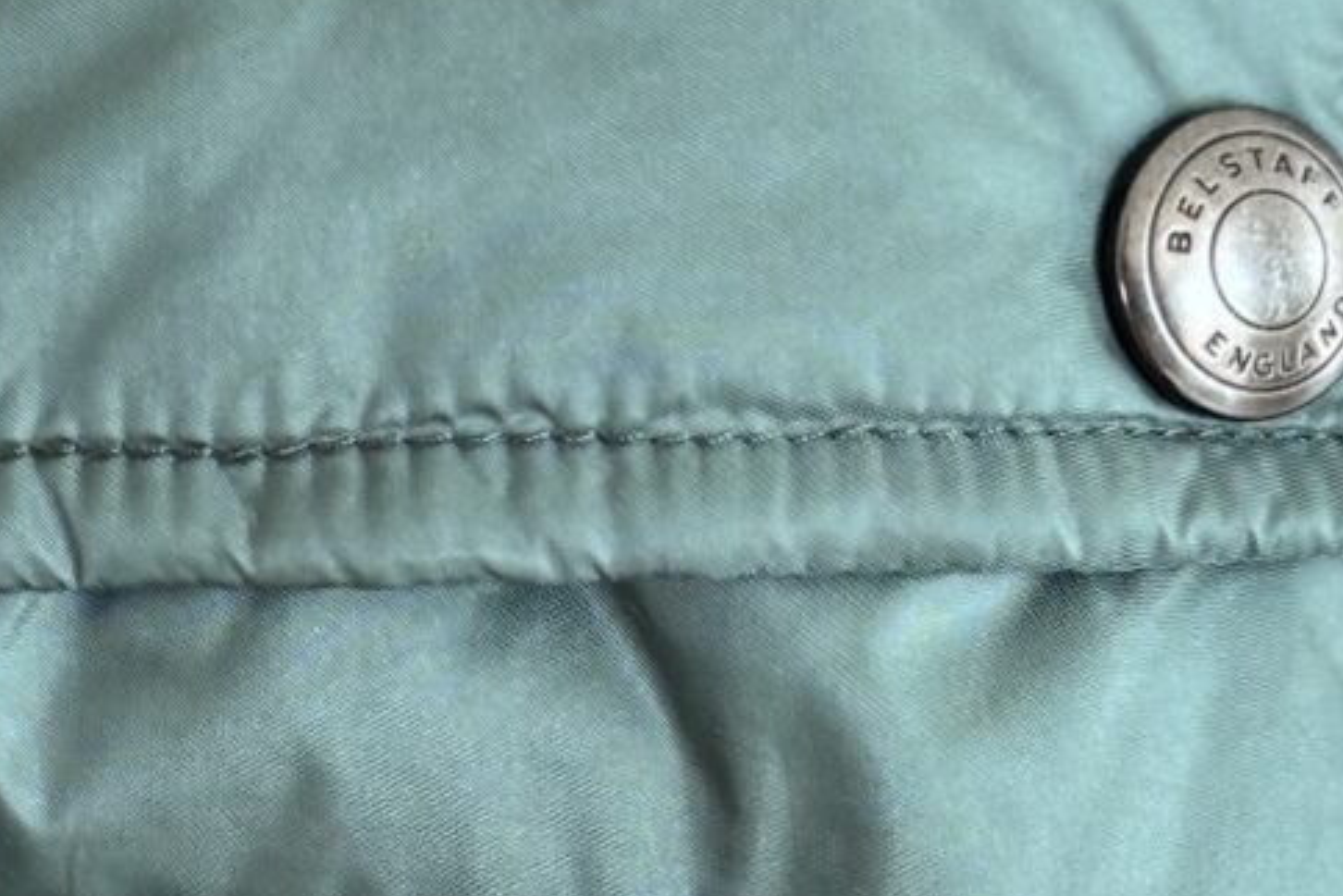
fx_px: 4926
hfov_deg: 15.5
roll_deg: -3.7
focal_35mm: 132
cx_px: 547
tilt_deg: -22.3
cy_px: 738
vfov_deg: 10.4
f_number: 1.78
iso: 200
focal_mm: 6.76
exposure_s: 1/88
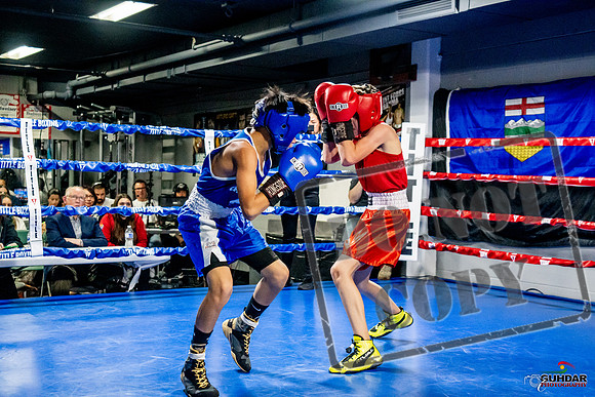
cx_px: 298
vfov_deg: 26.0
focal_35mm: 52
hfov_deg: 38.2
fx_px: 860
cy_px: 198
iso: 5000
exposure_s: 1/800
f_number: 2.8
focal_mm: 35
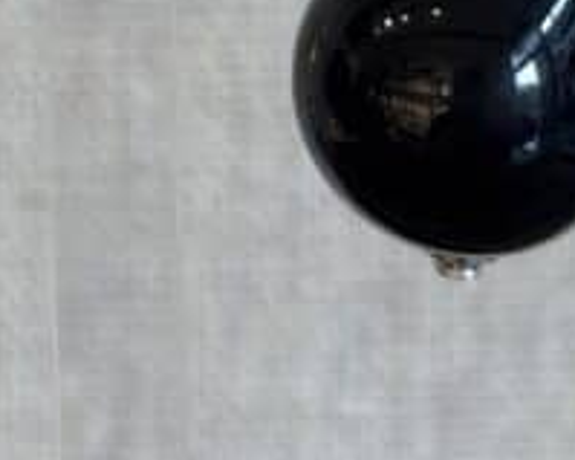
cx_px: 61
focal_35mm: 261
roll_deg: -1.2
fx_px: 4439
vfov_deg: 5.7
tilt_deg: -7.9
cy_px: -715
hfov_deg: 7.4
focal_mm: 5.96
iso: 32
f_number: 1.6
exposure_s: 1/50
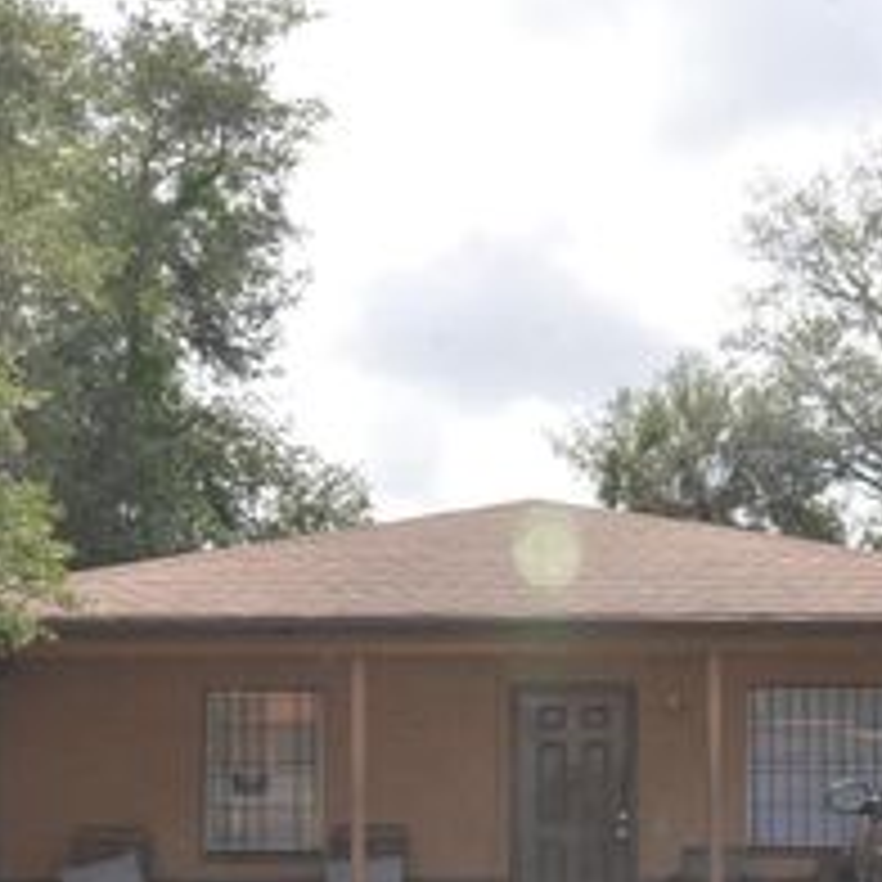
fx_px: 1874
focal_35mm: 65
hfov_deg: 26.4
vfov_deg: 26.0
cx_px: 540
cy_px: 700
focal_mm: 20
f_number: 16
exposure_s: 1/250
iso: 800
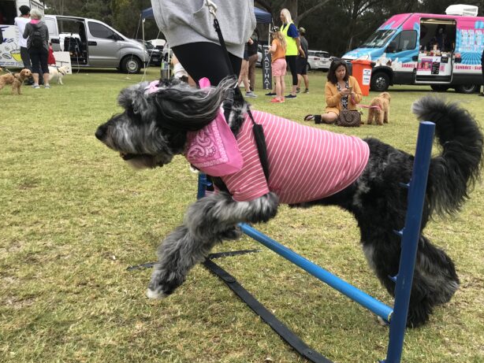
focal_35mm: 35
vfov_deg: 40.7
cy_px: 202
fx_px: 490
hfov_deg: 52.5
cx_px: 271
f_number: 1.8
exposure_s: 1/1389
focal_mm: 3.99
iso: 20
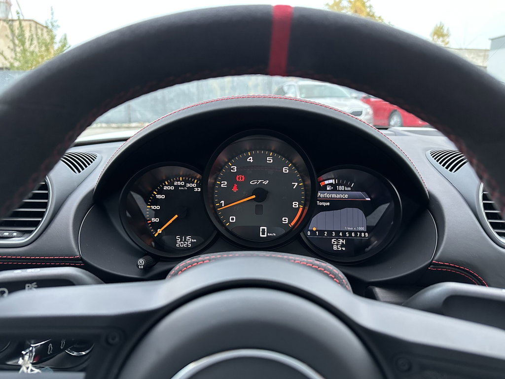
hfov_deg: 71.6
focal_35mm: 24
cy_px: 190
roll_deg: +0.0
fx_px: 350
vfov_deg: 56.8
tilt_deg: -12.5
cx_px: 252
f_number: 1.78
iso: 500
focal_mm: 6.86
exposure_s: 1/60
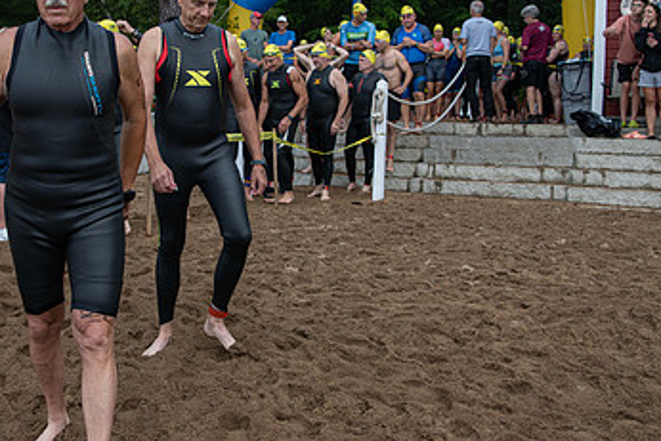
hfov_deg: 41.5
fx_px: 863
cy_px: 177
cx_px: 233
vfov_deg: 28.6
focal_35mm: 47
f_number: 4
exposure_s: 1/640
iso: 320
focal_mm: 28
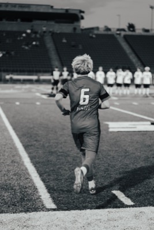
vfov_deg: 28.8
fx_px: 449
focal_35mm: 70
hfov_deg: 19.5
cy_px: 115
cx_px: 77
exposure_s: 1/320
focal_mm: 70
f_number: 2.8
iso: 1600
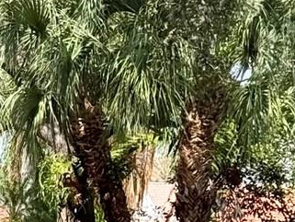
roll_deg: -0.6
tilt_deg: +2.5
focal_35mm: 239
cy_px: 195
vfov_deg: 6.2
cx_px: -347
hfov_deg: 7.8
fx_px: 2038
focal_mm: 6.76
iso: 80
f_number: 1.78
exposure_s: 1/2146
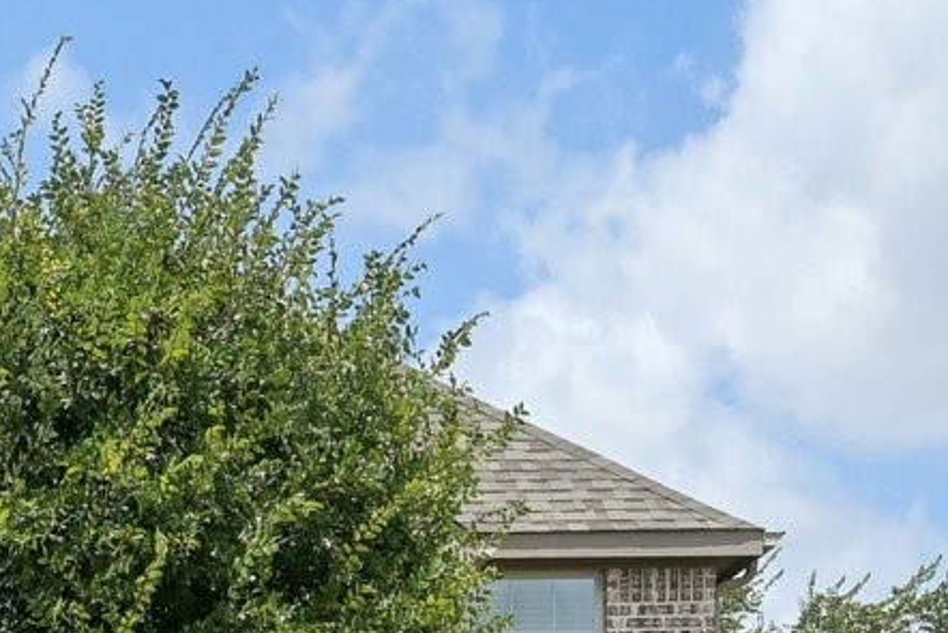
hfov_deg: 14.0
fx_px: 3661
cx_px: -386
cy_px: 851
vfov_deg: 9.7
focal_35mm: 139
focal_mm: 30
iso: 100
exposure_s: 1/320
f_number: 8
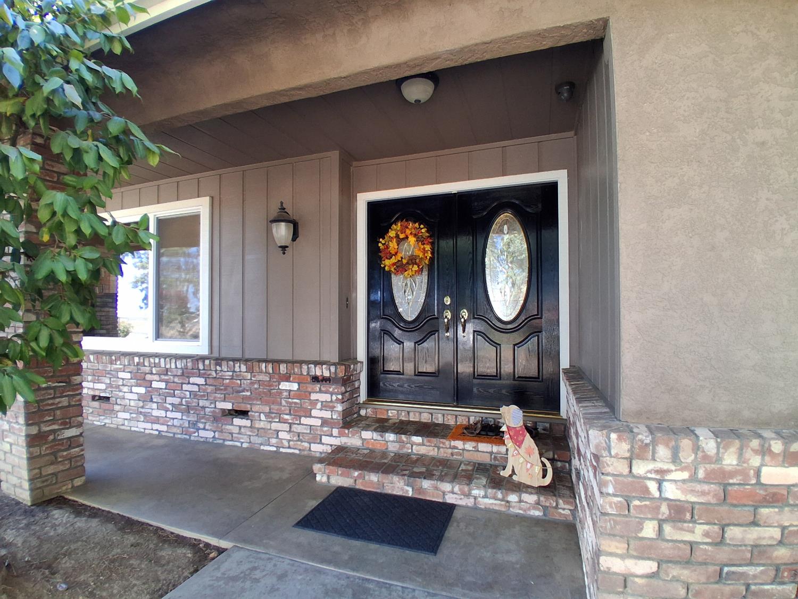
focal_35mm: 17
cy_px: 300
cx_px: 399
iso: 160
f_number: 2.2
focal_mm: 1.4
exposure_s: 1/120
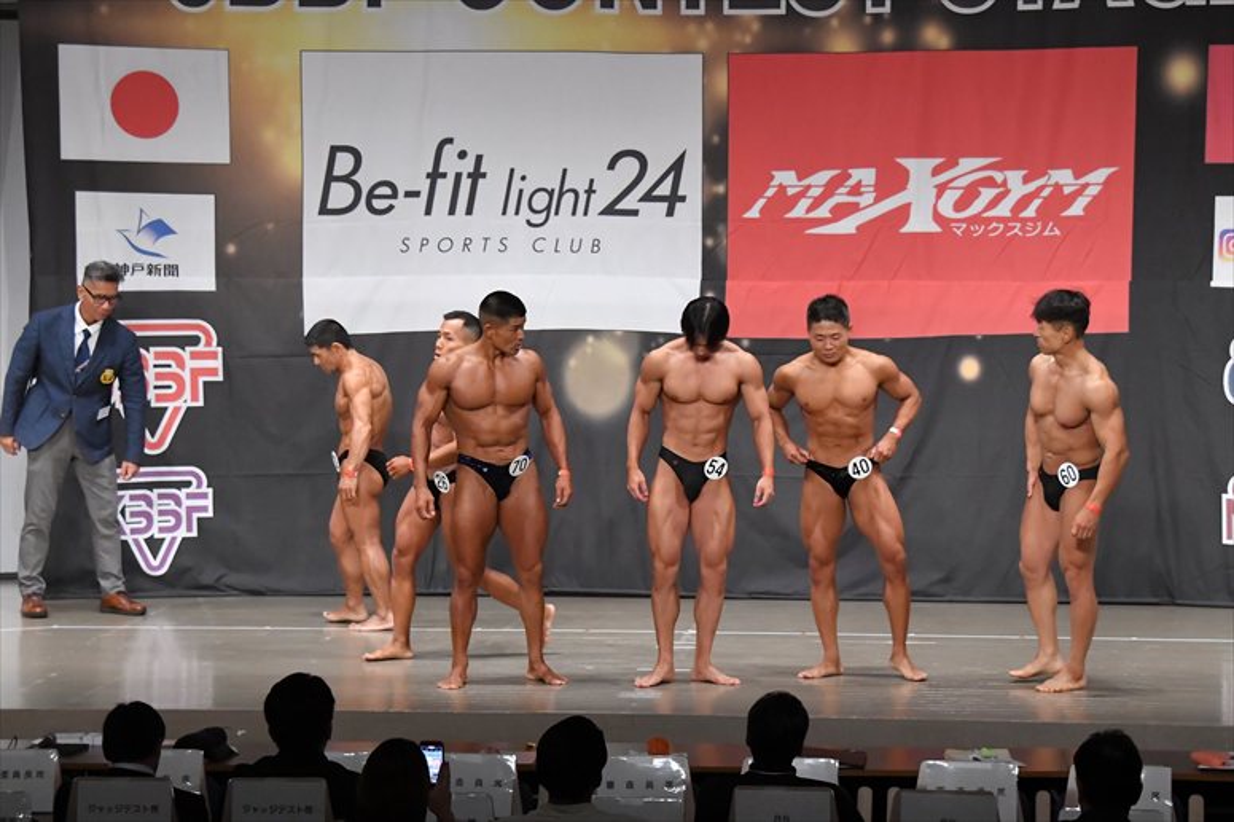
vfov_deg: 11.7
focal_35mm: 117
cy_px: 411
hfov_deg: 17.5
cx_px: 617
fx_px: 4009
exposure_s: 1/400
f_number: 5.6
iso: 6400
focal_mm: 78
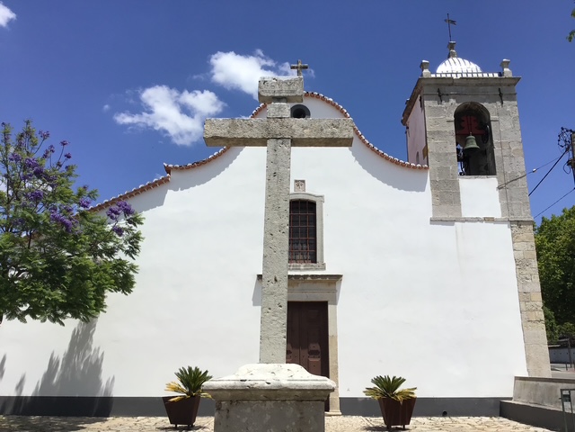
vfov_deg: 45.4
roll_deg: +0.0
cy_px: 216
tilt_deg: +14.8
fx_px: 515
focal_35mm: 31
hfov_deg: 58.4
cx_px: 288
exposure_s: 1/2262
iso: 25
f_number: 2.4
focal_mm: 3.3
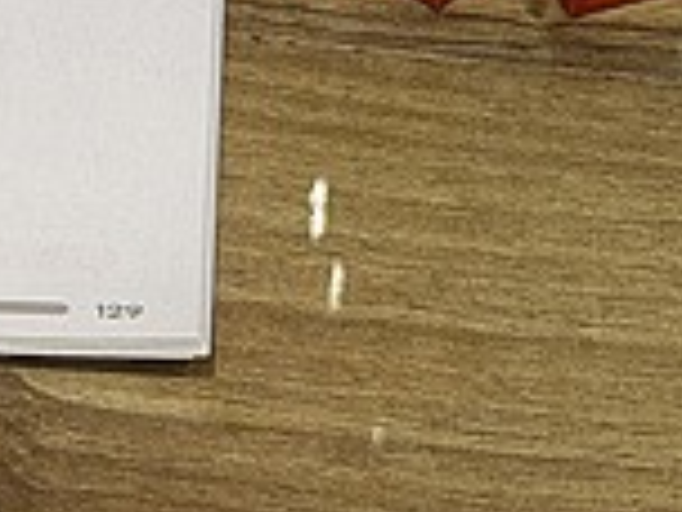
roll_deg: -0.1
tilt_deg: -30.3
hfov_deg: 7.9
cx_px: -332
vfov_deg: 5.8
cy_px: -613
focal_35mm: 247
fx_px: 4866
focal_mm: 6.76
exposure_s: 1/60
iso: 200
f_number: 1.78
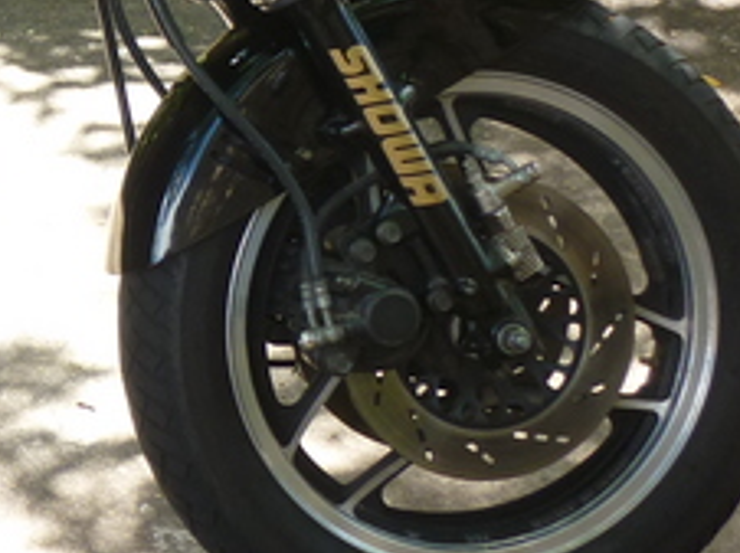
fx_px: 2499
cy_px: -49
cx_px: -504
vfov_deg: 12.4
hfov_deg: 15.1
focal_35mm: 117
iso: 80
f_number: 2.8
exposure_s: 1/80
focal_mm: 5.5
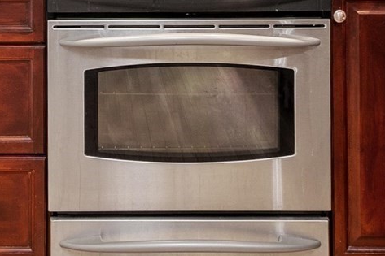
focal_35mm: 65
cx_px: 48
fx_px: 695
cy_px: -161
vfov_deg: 18.0
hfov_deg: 29.8
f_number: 8
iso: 320
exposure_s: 1.6
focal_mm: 10
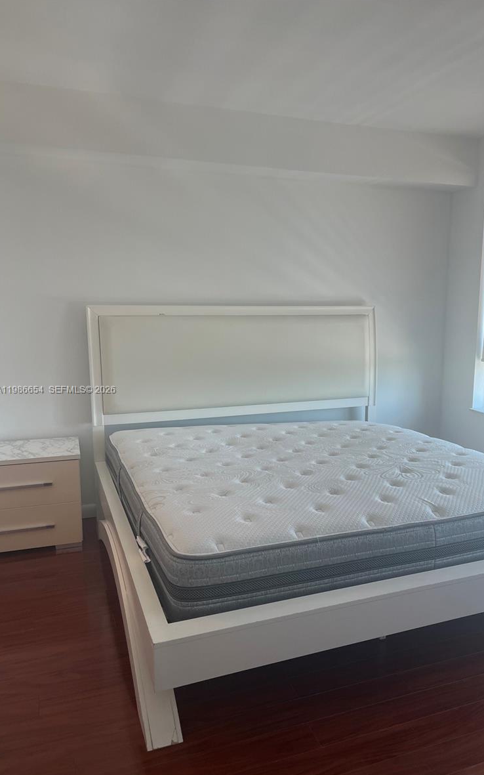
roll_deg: -0.2
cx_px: 289
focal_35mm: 28
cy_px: 390
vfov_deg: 66.5
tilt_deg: -9.0
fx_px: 591
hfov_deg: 44.3
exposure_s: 1/120
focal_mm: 5.1
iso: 50
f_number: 1.6
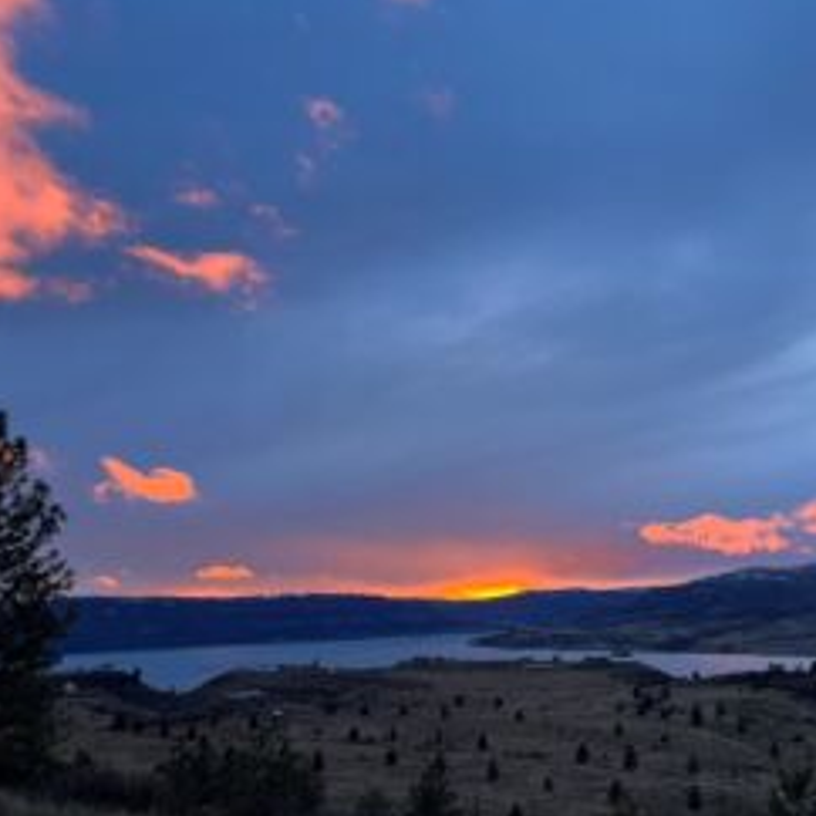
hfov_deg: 43.4
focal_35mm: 38
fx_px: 1013
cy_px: 438
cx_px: 526
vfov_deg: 43.8
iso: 80
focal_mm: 5.1
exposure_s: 1/122
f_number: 1.6
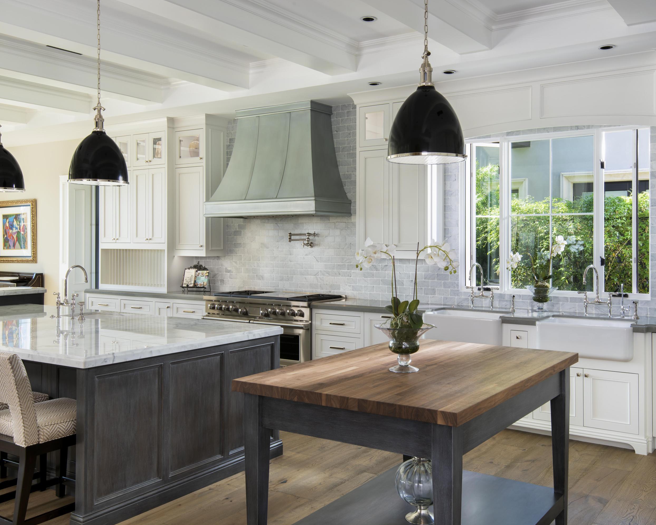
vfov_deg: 43.4
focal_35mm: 34
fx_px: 660
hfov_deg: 52.7
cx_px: 375
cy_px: 263
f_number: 14
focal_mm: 30
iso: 100
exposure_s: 1.6
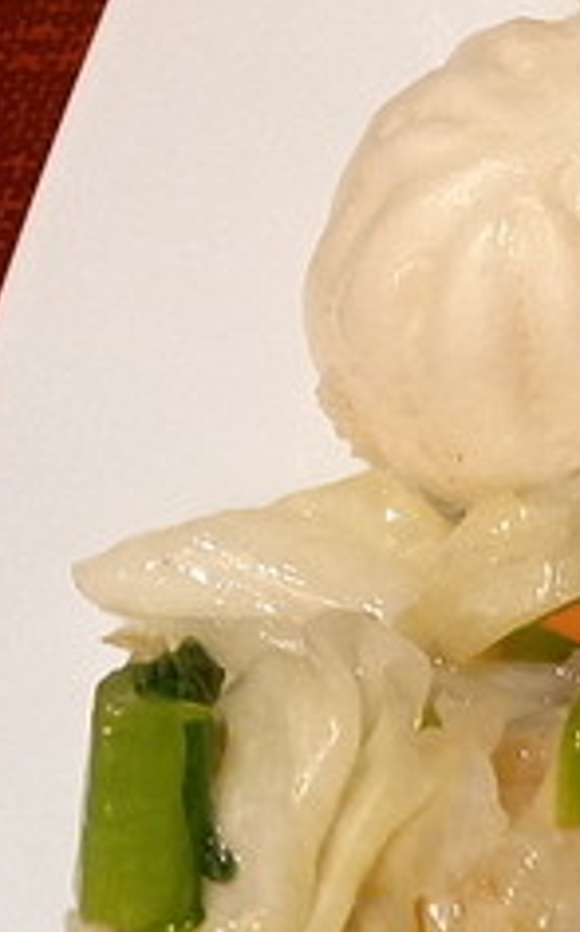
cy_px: -4
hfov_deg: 8.2
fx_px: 3423
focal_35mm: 135
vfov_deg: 15.2
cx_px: 1744
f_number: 2
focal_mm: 4.6
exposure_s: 1/50
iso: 200
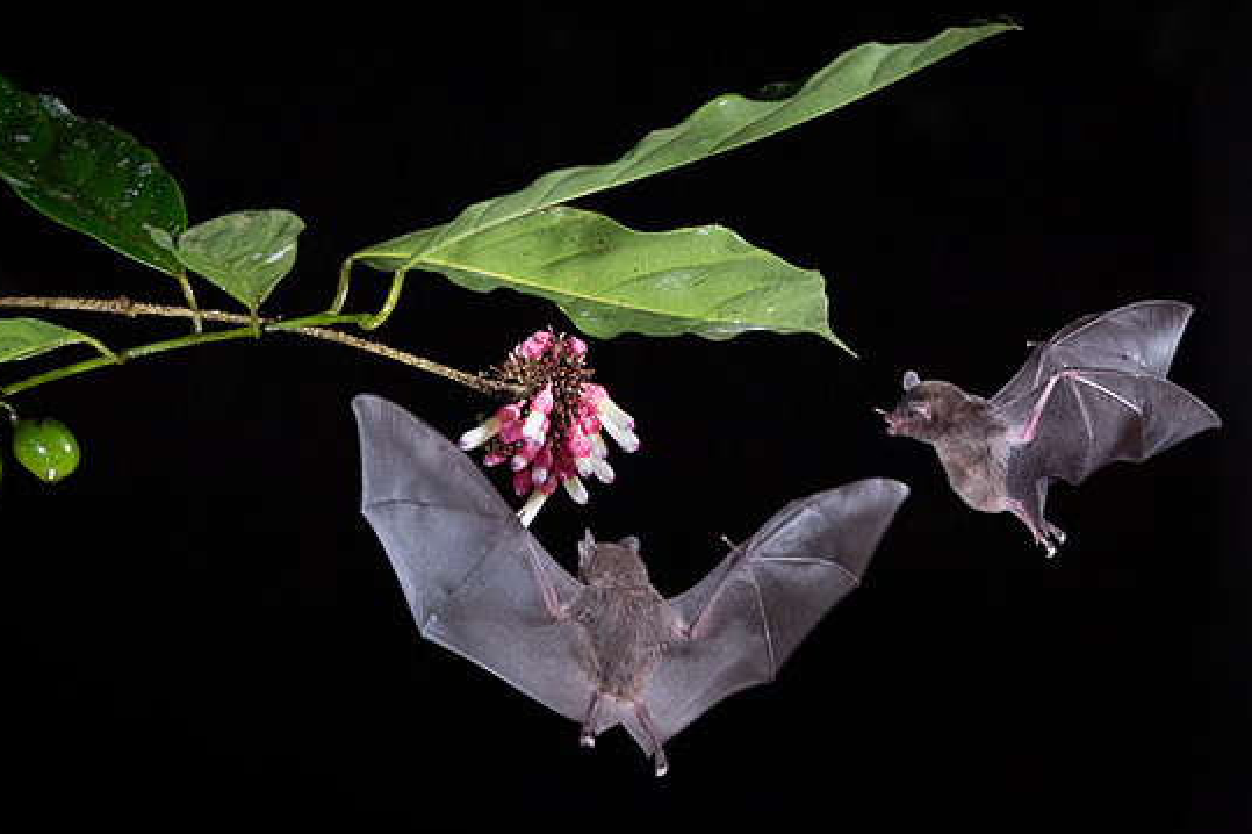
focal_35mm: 181
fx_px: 6292
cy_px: 481
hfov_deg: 11.4
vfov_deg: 7.6
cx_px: 590
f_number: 8
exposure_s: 1/250
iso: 800
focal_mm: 112
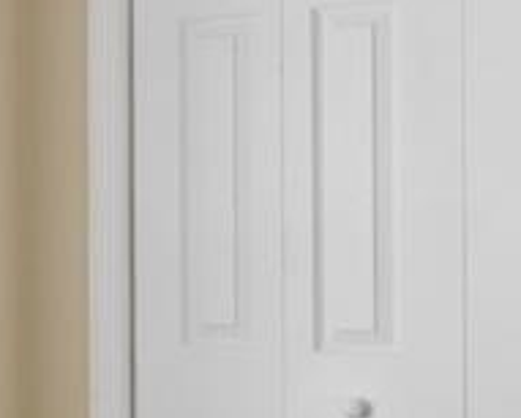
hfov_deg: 12.2
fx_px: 1820
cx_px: -807
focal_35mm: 118
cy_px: 202
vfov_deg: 13.1
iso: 100
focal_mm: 10
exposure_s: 1/80
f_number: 7.1
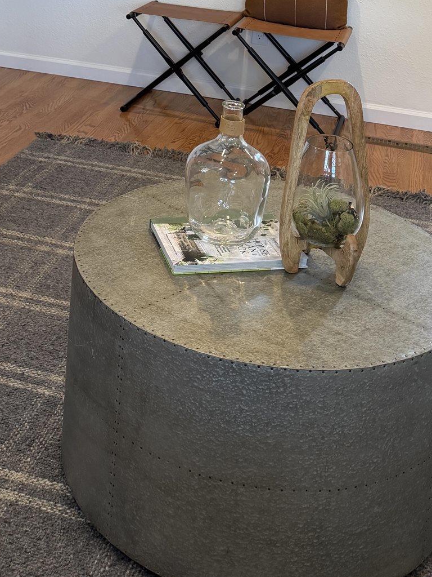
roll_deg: -3.1
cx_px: 154
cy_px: -64
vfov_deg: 31.4
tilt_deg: -7.2
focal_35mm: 54
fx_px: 899
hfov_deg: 26.9
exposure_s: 1/120
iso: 160
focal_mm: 6.76
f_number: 1.78
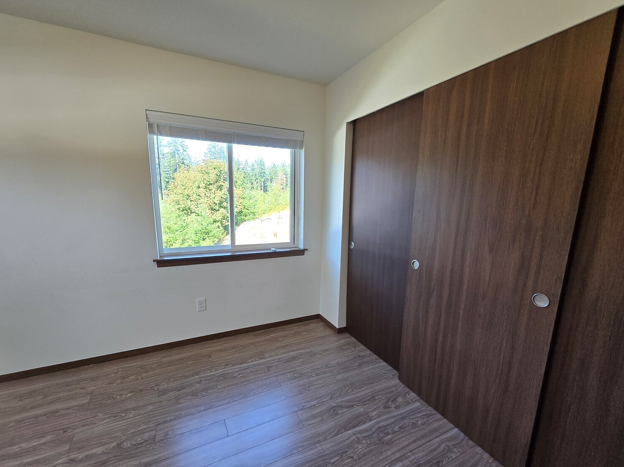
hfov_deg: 102.1
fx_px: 252
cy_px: 245
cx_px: 307
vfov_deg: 85.6
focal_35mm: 14
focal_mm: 1.7
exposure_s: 1/60
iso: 80
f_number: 2.2
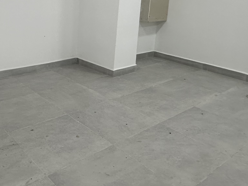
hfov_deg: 48.8
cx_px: 72
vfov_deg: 37.3
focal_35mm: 37
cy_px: 38
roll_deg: -3.3
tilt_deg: -9.8
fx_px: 265
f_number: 2.2
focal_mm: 2.22
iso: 200
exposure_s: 1/120
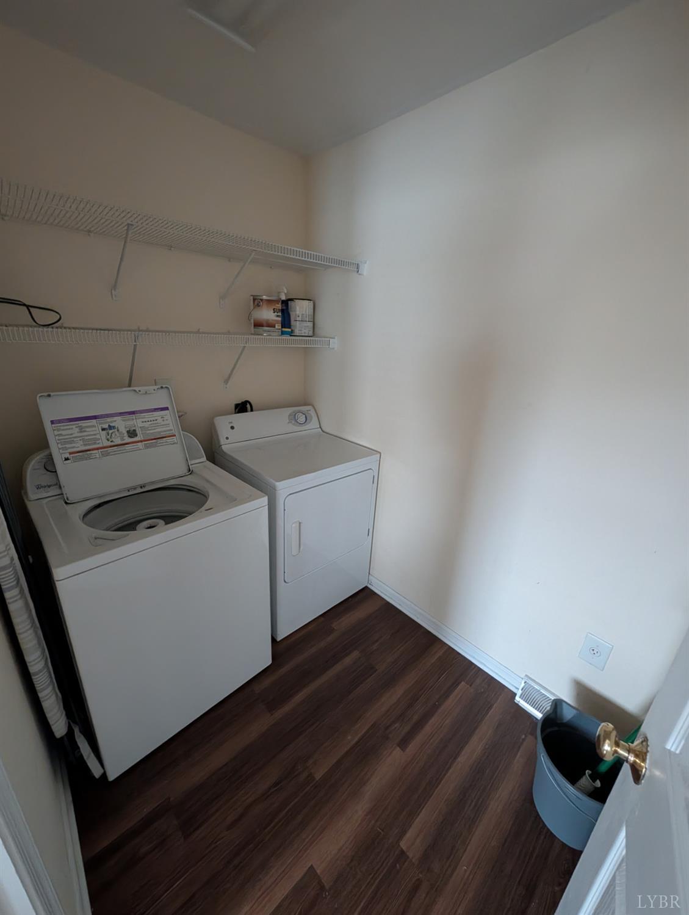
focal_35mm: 12
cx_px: 344
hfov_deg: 94.7
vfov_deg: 110.4
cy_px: 458
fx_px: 318
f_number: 1.7
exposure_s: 1/23.8
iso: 1413
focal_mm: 2.02
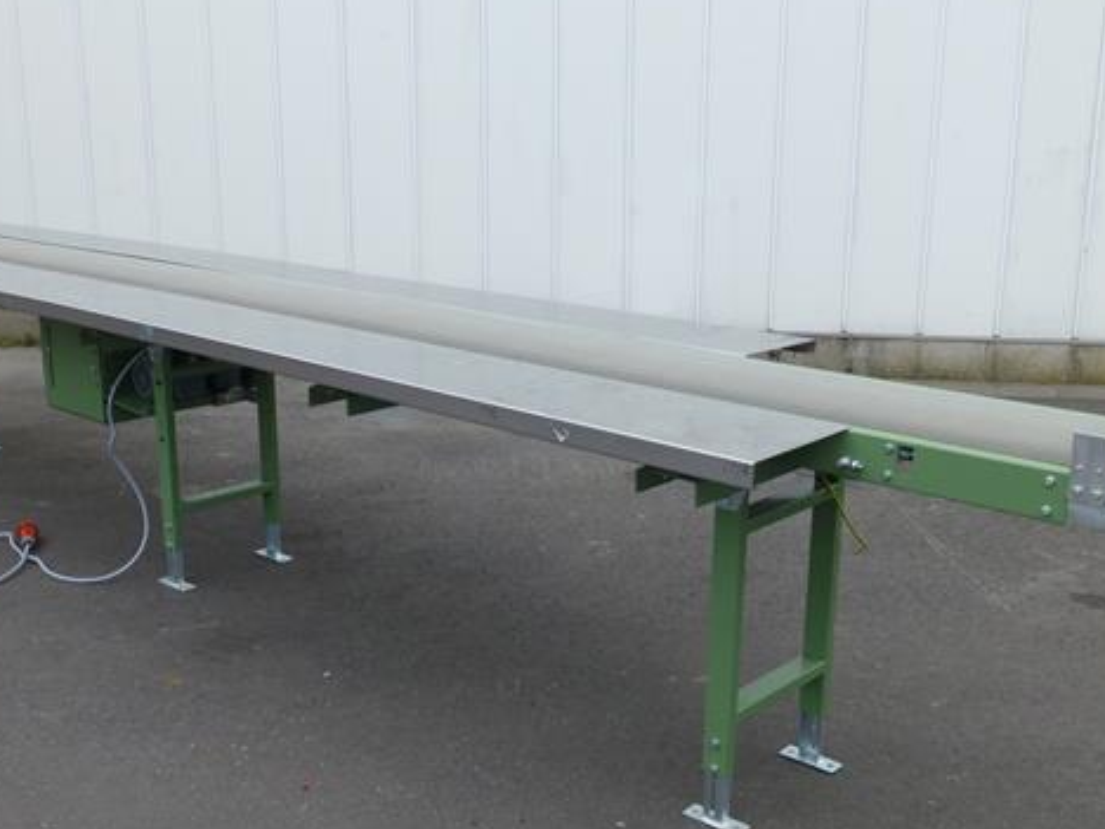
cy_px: 461
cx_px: 493
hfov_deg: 45.7
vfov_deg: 35.1
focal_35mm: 41
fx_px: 1309
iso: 100
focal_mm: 5.4
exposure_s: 1/125
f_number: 3.6
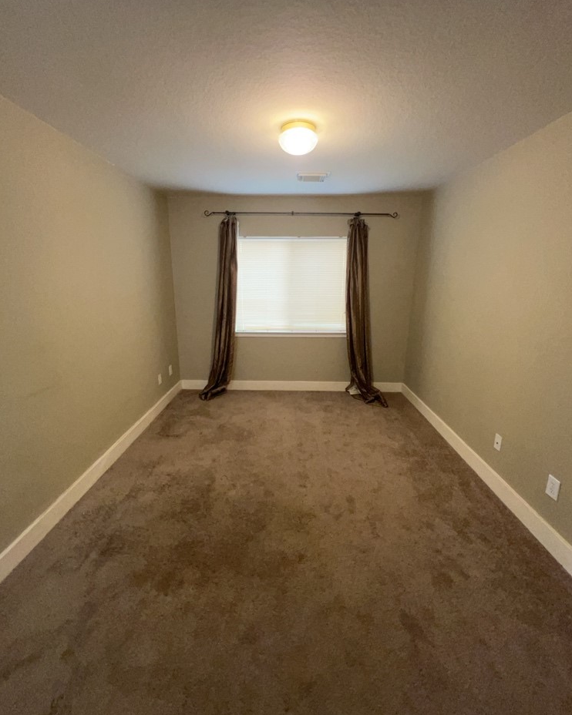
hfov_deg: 88.0
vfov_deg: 100.7
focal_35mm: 14
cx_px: 283
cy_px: 348
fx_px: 296
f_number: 1.8
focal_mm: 1.57
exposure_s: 1/60
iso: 250
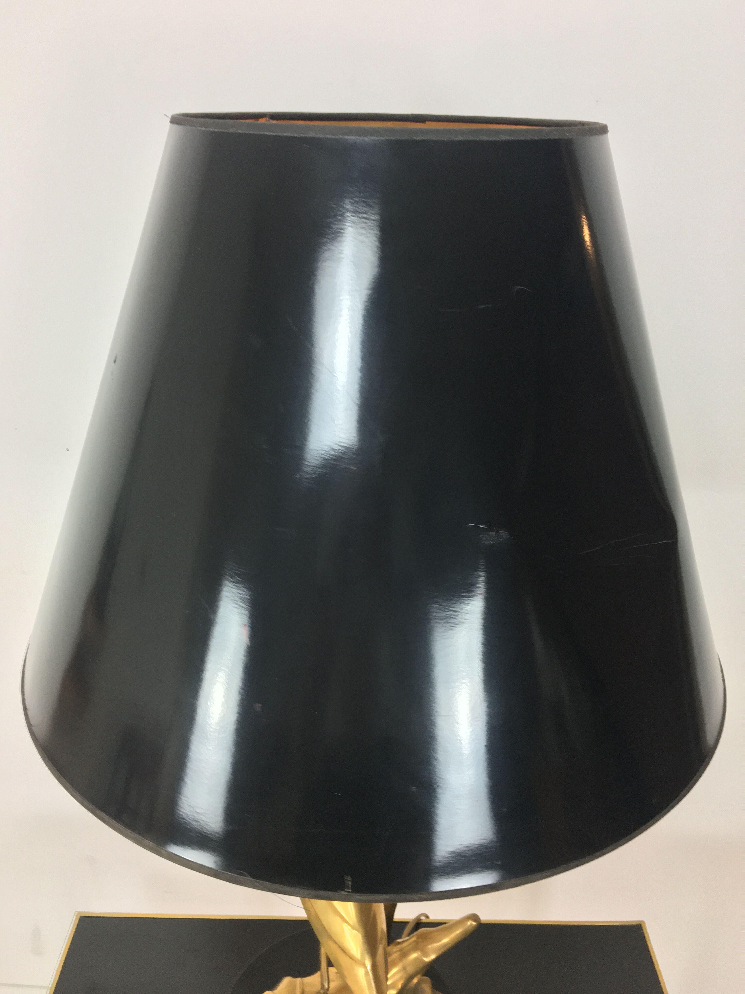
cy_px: 497
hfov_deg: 48.2
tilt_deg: -25.9
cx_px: 372
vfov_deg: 61.7
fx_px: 832
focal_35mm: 29
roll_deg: -1.1
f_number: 2.2
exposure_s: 1/33
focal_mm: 4.15
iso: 80
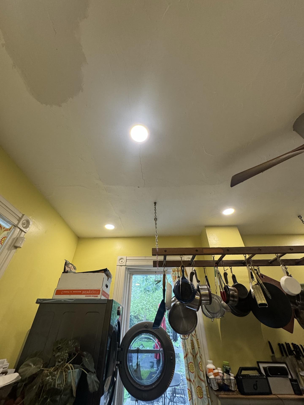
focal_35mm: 14
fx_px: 164
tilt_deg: +40.2
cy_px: 202
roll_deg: +1.5
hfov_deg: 85.7
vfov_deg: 102.1
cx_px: 152
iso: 200
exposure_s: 1/120
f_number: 2.2
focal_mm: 2.22
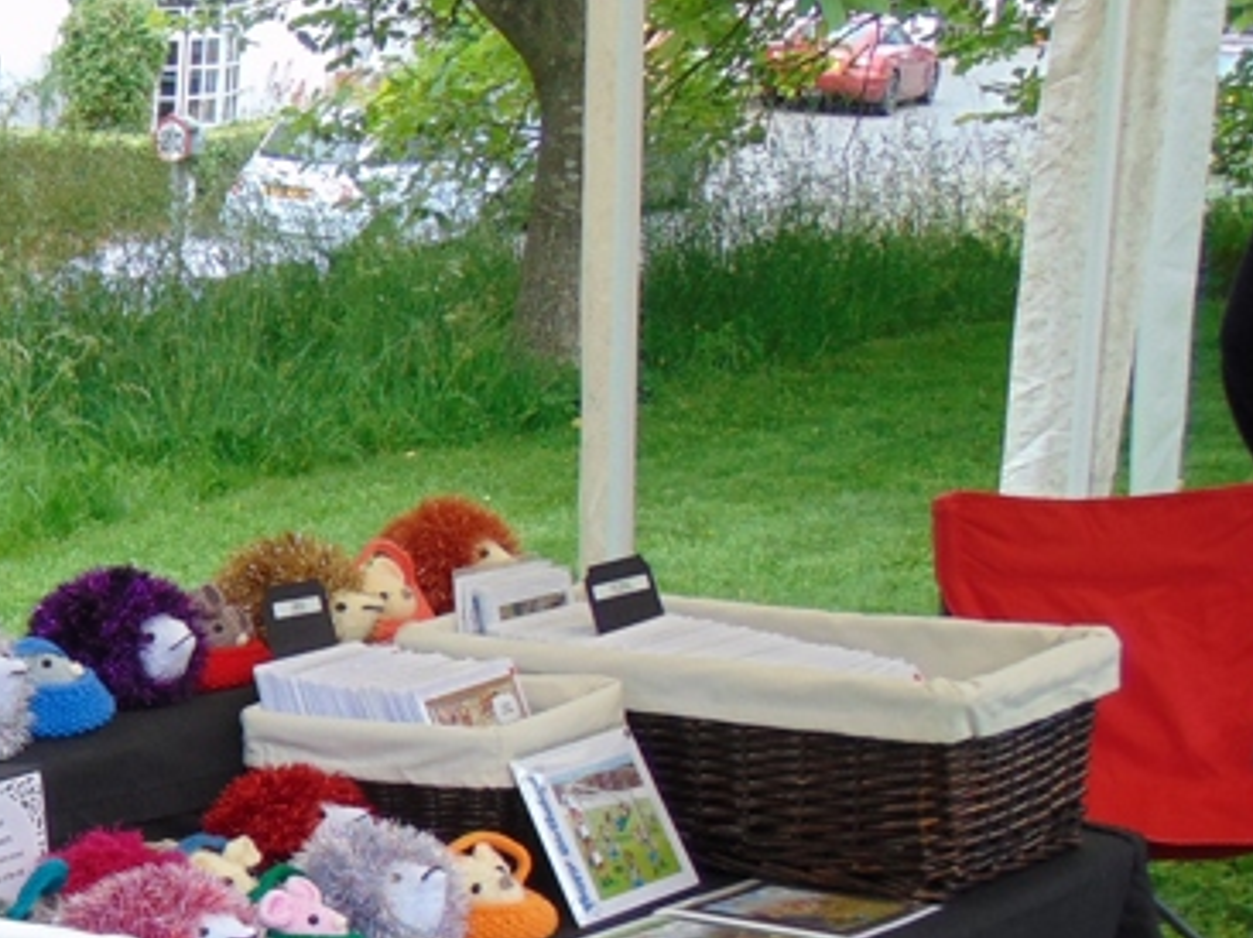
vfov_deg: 14.9
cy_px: 839
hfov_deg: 18.7
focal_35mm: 98
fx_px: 3545
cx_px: -356
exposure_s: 1/160
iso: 80
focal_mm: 6.3
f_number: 3.2
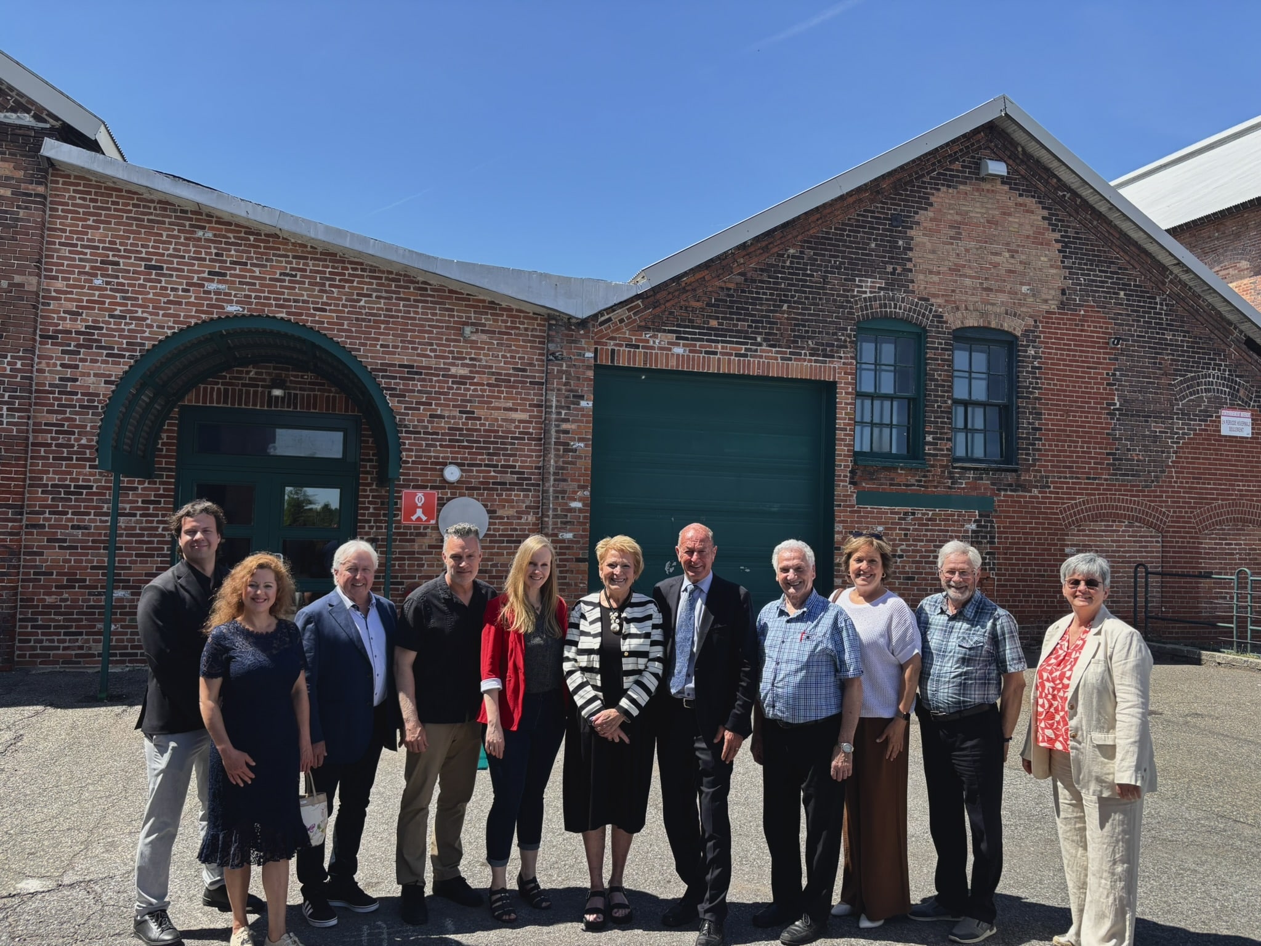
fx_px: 947
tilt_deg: +3.3
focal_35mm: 26
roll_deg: -1.7
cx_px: 630
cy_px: 473
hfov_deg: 67.3
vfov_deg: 53.1
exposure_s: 1/1205
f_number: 1.6
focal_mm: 5.96
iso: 50
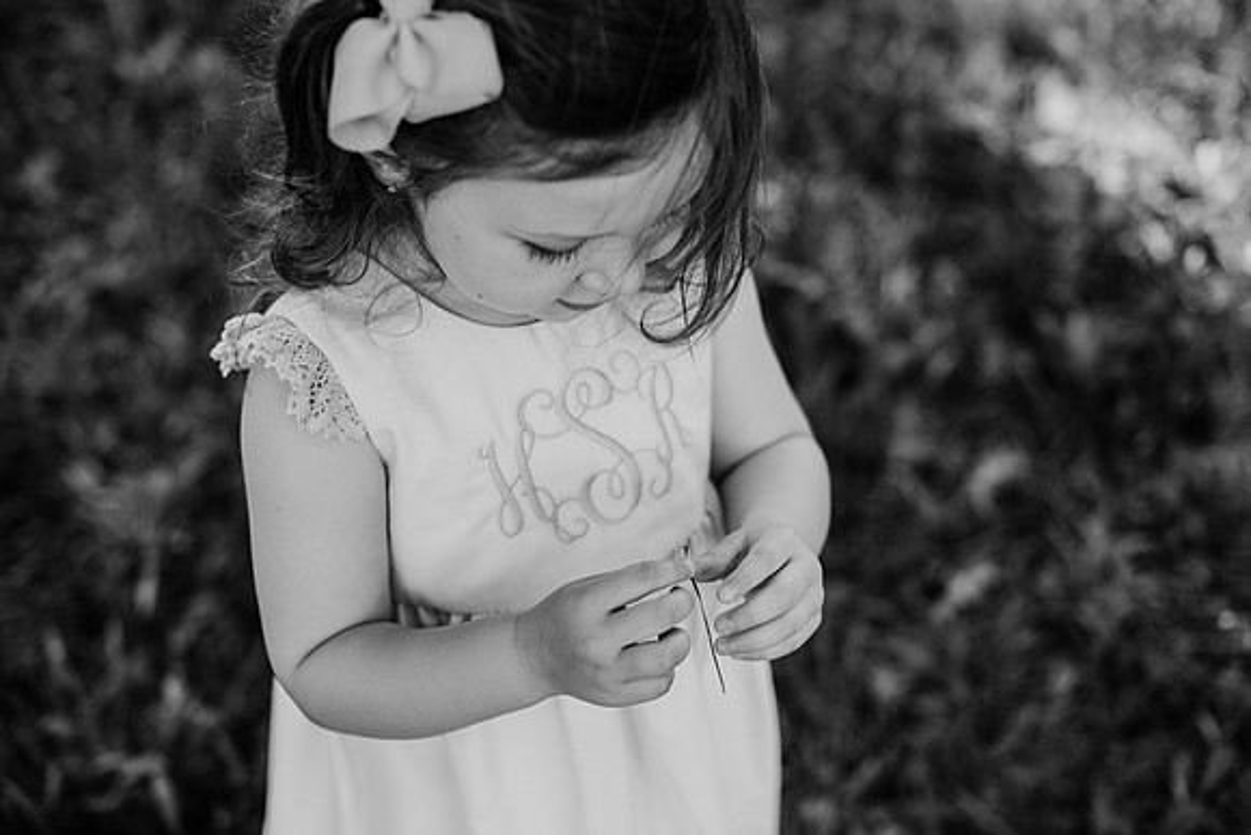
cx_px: 626
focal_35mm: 50
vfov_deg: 27.0
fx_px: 1738
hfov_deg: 39.6
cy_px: 418
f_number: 2.8
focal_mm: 50
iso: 160
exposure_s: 1/800
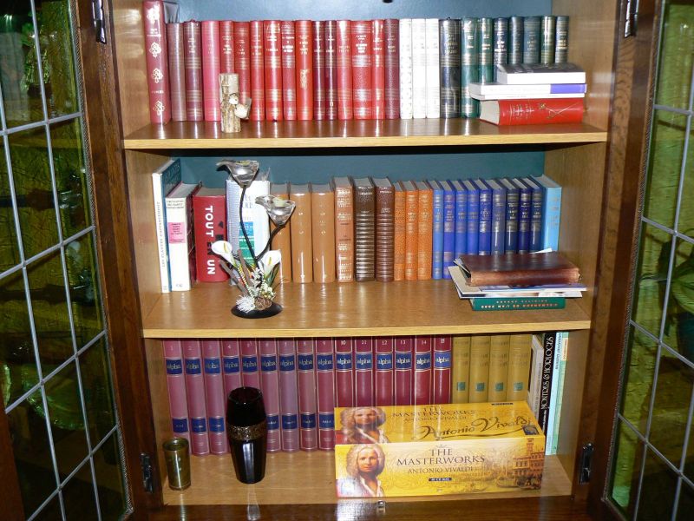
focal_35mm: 36
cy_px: 260
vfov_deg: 39.7
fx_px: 722
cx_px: 347
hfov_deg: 51.4
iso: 100
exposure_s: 1/30
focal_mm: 6
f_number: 2.8
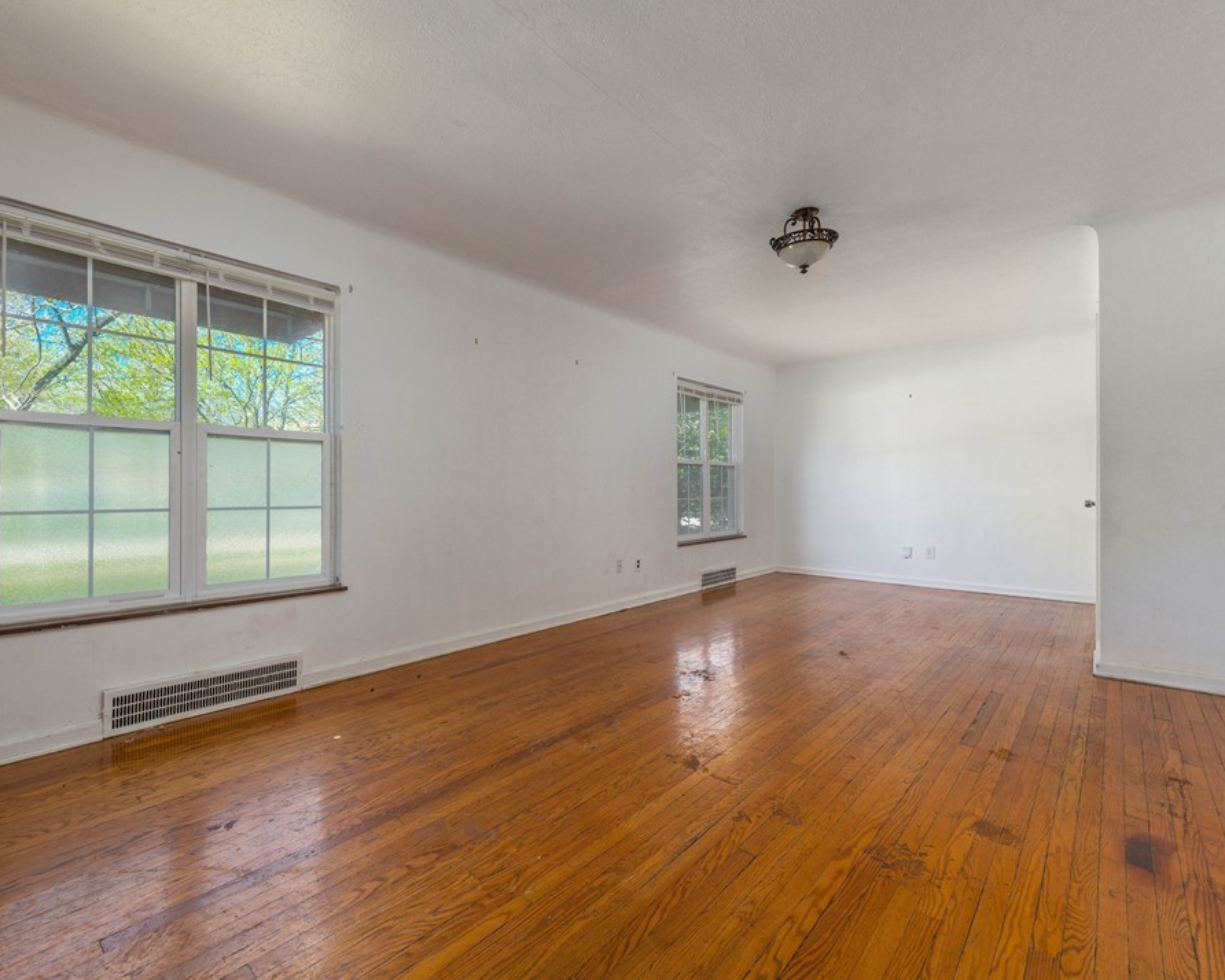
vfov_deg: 80.4
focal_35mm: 16
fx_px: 580
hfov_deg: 92.5
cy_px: 489
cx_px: 524
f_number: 8
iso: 125
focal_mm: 14
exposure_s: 1/60
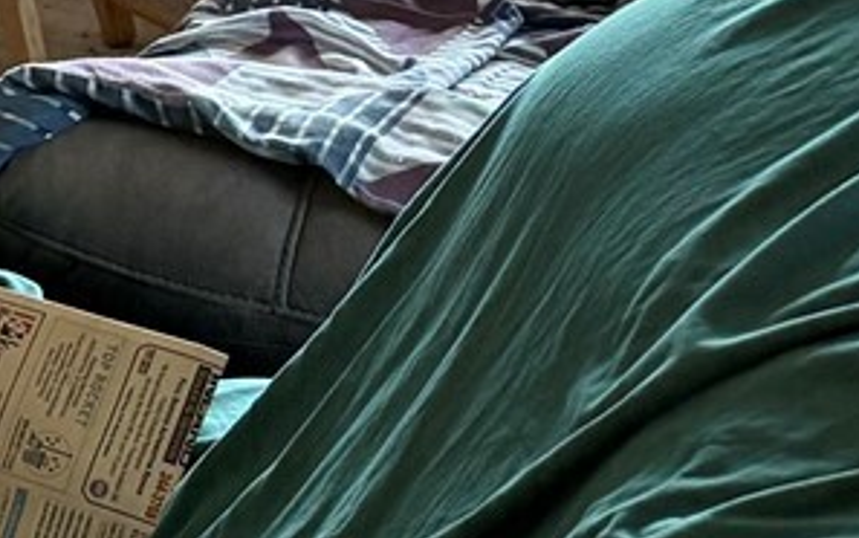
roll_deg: +0.4
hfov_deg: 12.6
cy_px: -454
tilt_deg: -14.2
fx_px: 3209
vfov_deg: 9.1
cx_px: -1067
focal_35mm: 137
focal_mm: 6.76
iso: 200
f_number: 1.78
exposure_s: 1/103
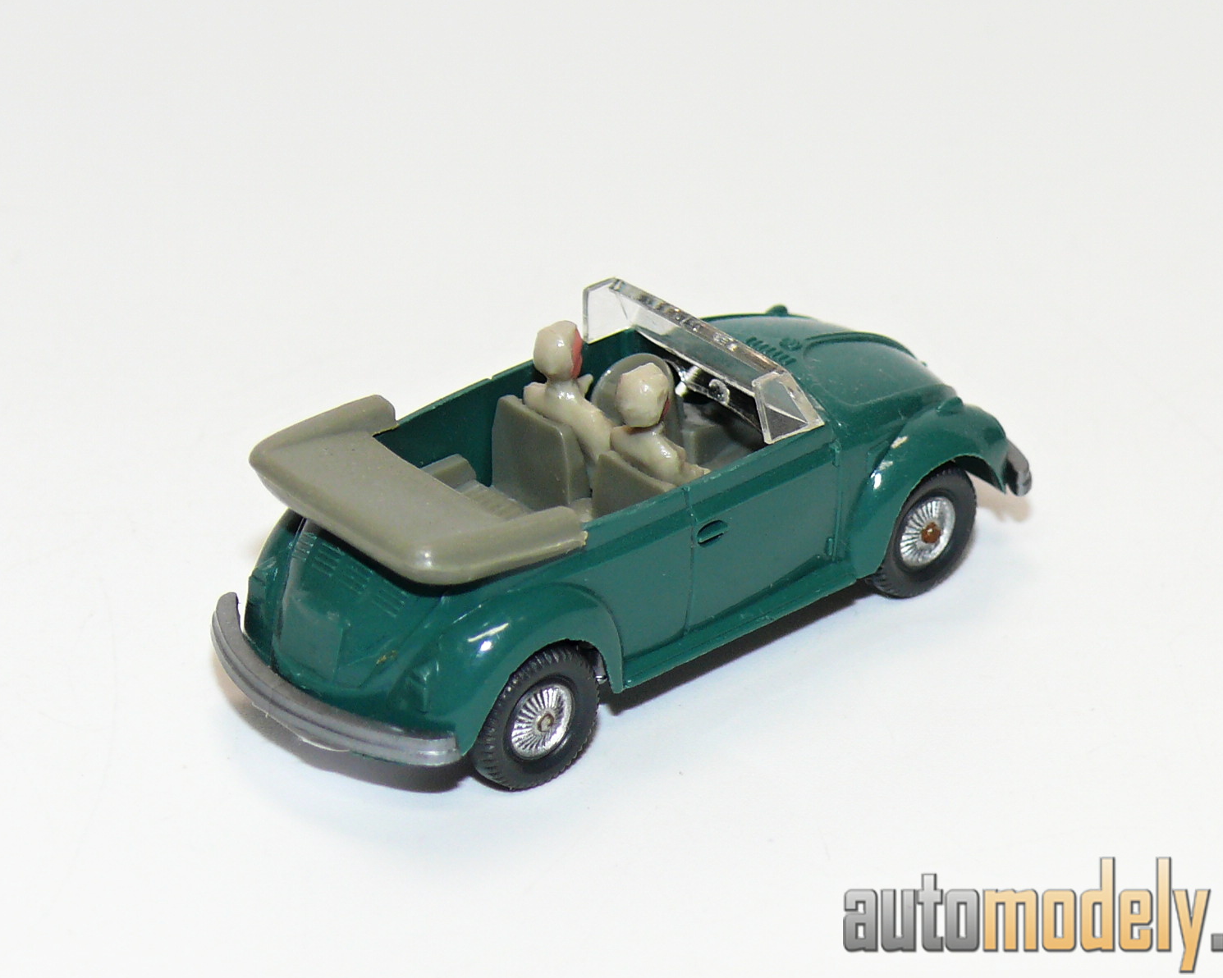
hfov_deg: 12.6
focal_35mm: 153
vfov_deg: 10.1
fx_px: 5538
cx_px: 654
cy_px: 491
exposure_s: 1/30
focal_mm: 17.3
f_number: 4
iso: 100
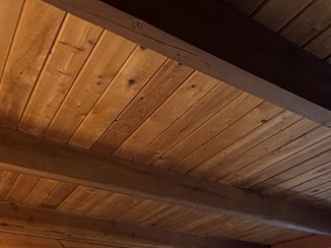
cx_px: 204
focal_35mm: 44
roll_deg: +1.1
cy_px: 352
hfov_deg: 42.7
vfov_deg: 26.0
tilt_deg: -2.2
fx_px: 420
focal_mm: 2.22
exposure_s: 1/120
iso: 250
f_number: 2.2
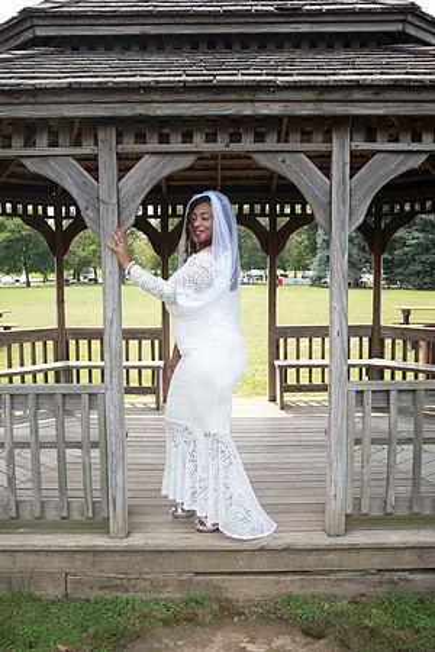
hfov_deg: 36.9
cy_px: 326
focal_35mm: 36
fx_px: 652
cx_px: 218
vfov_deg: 53.1
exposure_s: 1/1600
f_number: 3.7
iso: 800
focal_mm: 35
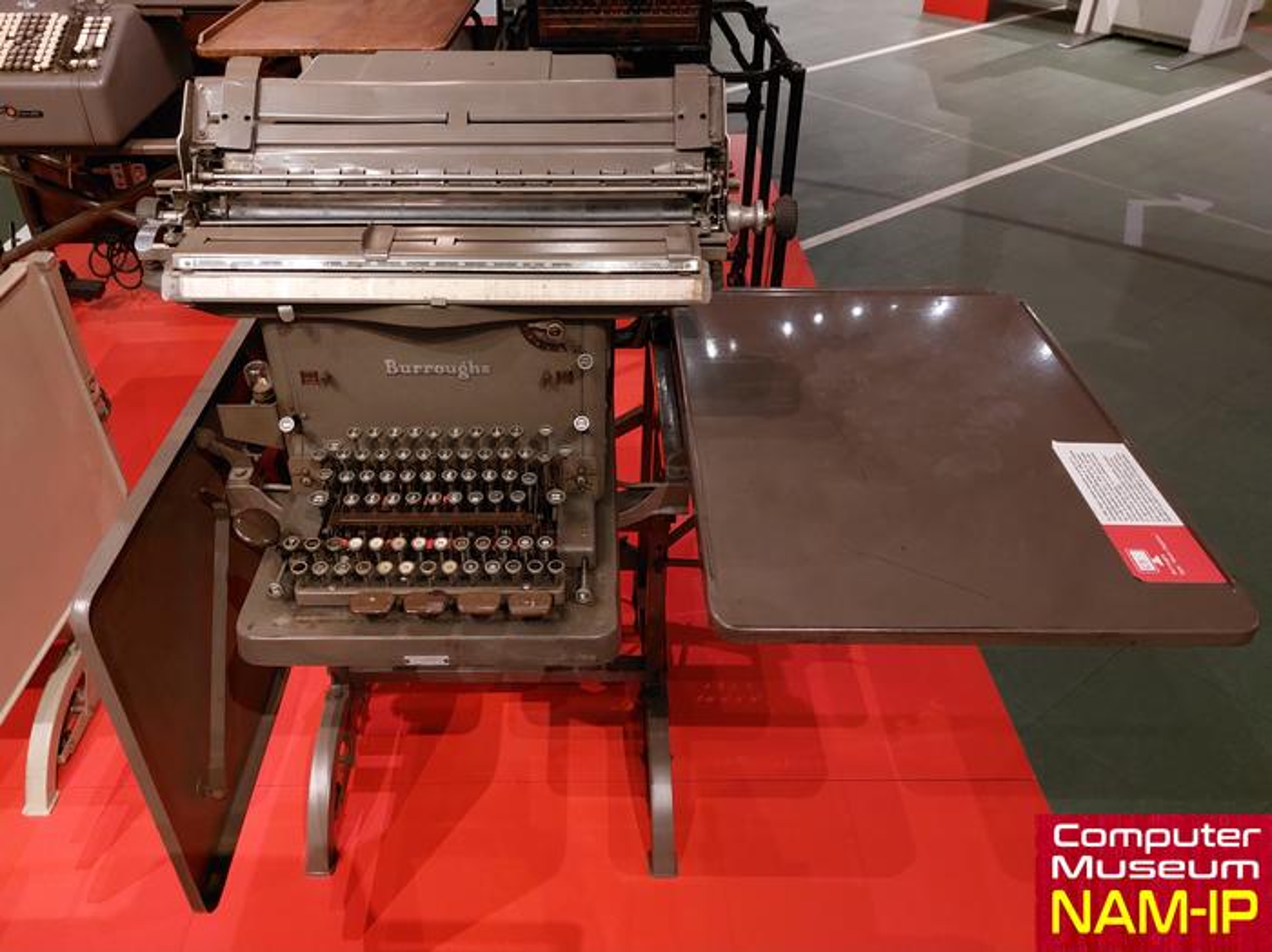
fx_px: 881
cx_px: 636
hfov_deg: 71.6
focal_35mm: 24
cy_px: 476
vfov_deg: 56.8
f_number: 1.8
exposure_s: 1/25
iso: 400
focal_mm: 5.23
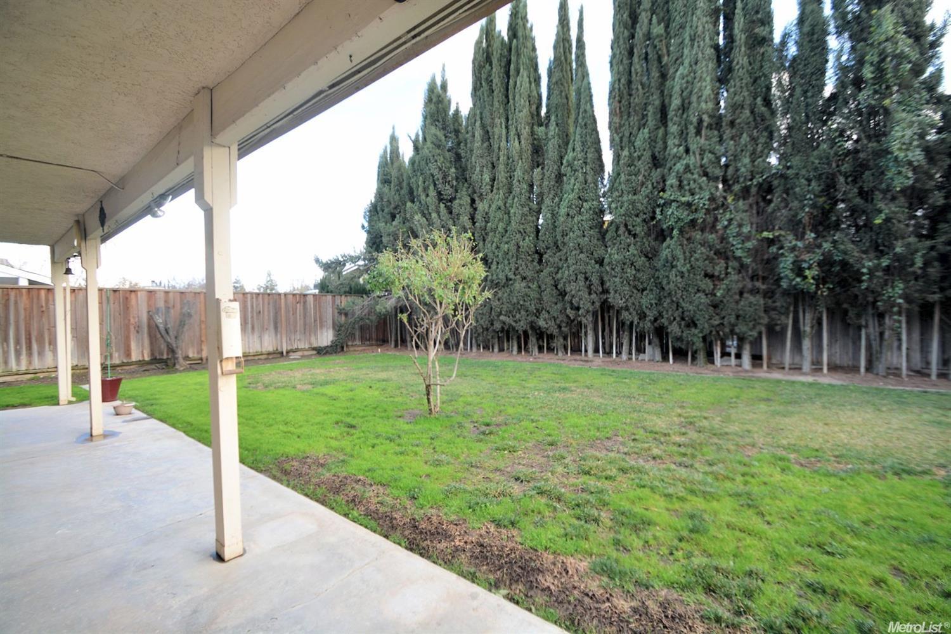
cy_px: 317
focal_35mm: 15
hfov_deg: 100.4
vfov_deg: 77.3
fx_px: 396
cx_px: 476
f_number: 5
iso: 200
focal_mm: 10
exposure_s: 1/100
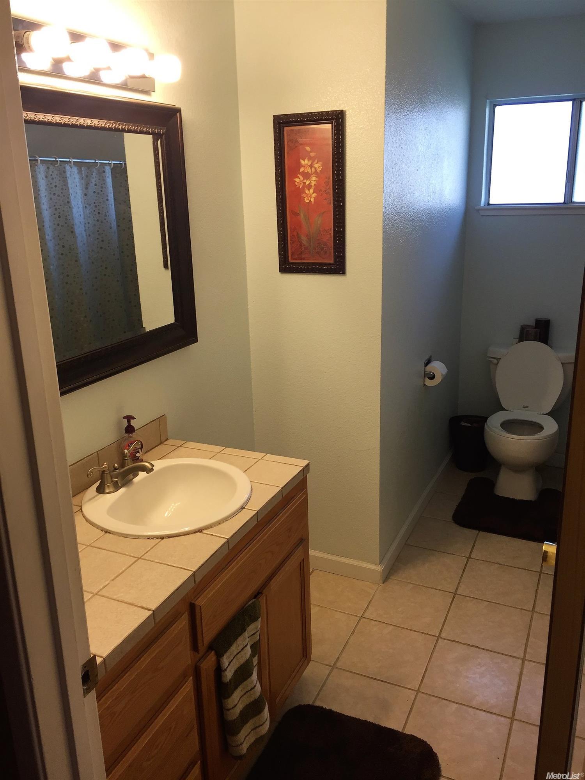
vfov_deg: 61.7
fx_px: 653
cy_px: 390
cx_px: 292
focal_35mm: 29
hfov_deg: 48.2
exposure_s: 1/120
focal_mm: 4.15
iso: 50
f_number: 2.2
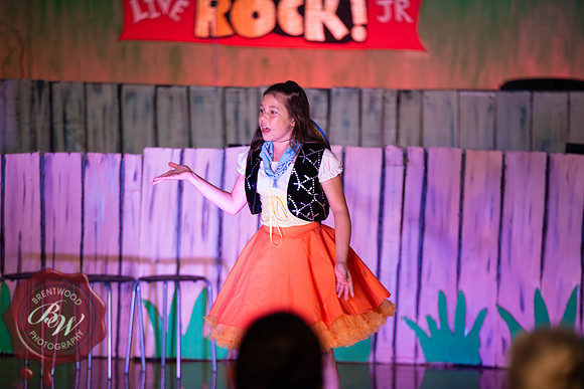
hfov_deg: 11.1
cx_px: 292
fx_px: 3002
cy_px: 194
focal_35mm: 185
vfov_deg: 7.4
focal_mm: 185
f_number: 2.8
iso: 560
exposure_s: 1/200
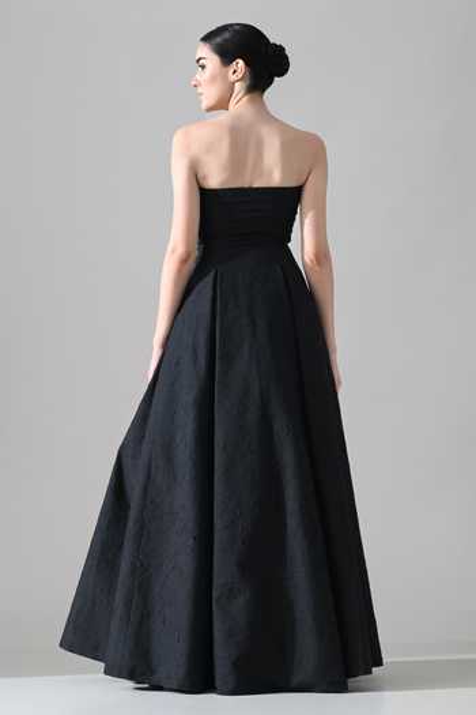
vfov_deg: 27.0
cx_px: 238
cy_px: 358
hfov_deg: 18.2
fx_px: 1487
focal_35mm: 75
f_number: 8
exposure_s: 1/160
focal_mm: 75
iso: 320
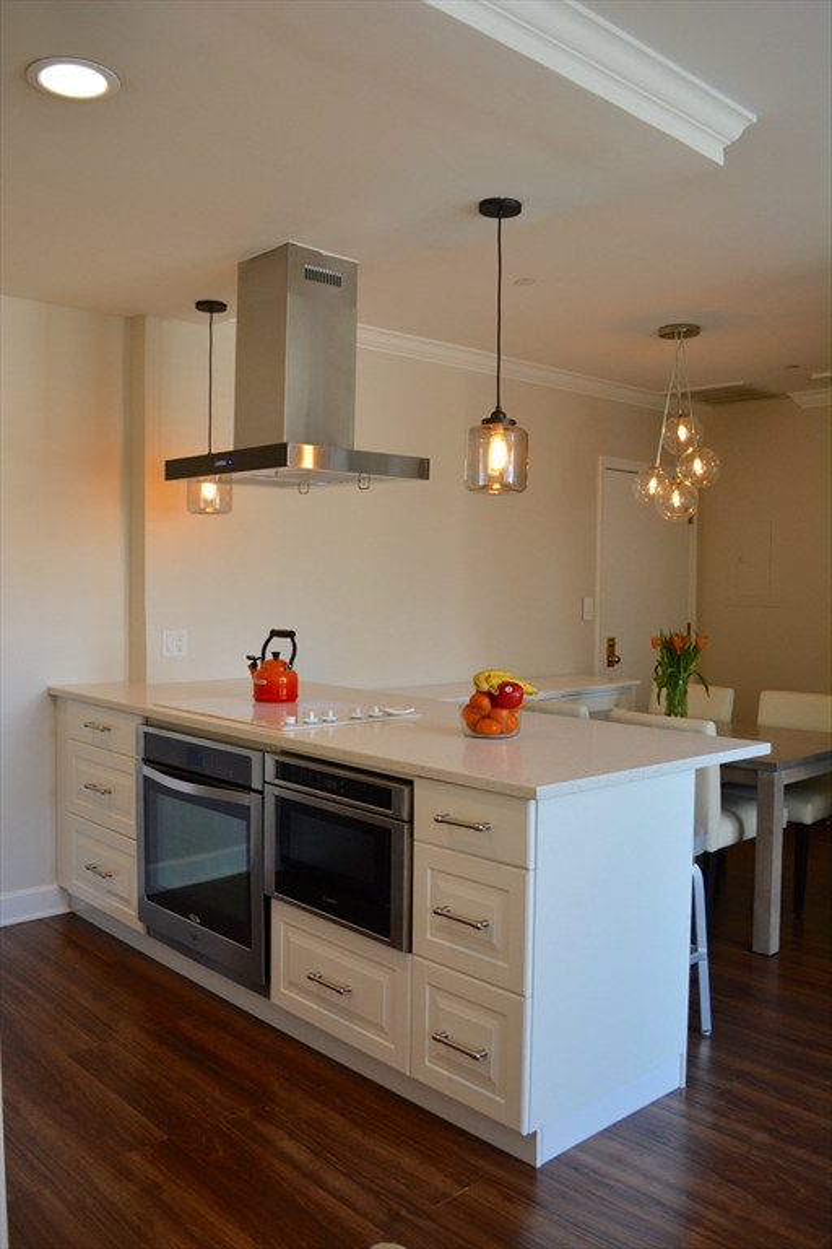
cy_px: 624
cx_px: 416
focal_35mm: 30
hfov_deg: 43.6
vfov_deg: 61.9
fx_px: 1040
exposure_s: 1/60
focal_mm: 20
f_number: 4
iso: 450
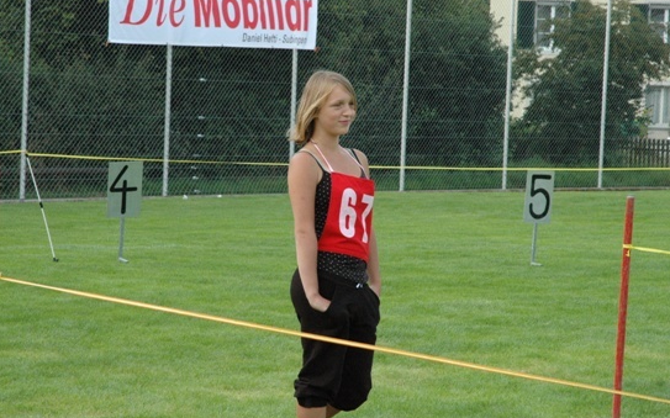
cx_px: 315
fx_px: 2300
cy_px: 173
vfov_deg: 10.4
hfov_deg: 16.6
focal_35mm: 126
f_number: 10
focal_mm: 70
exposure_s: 1/400
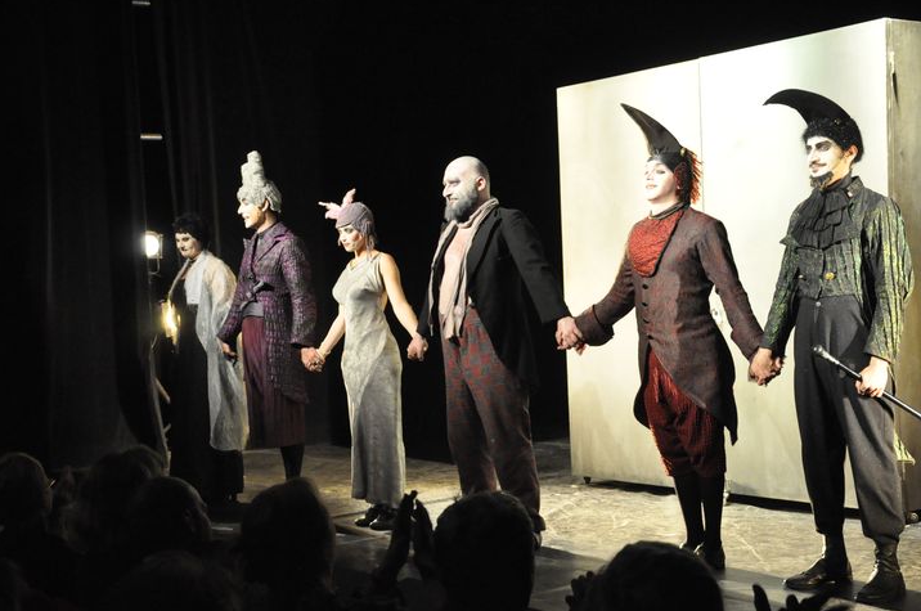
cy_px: 335
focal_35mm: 57
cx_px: 511
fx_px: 1456
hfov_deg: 35.1
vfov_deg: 23.7
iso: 3200
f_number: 4.8
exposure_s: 1/60
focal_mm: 34
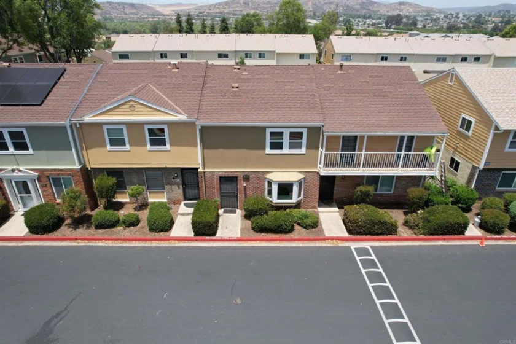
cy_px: 172
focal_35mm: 22
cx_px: 258
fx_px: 315
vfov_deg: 57.2
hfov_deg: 78.6
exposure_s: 1/1600
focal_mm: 8.38
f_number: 2.8
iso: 140
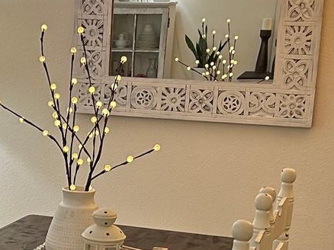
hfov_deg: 20.4
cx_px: 51
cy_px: 216
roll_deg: -1.5
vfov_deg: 15.4
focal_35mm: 95
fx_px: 916
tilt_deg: -12.0
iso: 100
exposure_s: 1/60
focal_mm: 5.7
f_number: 1.5
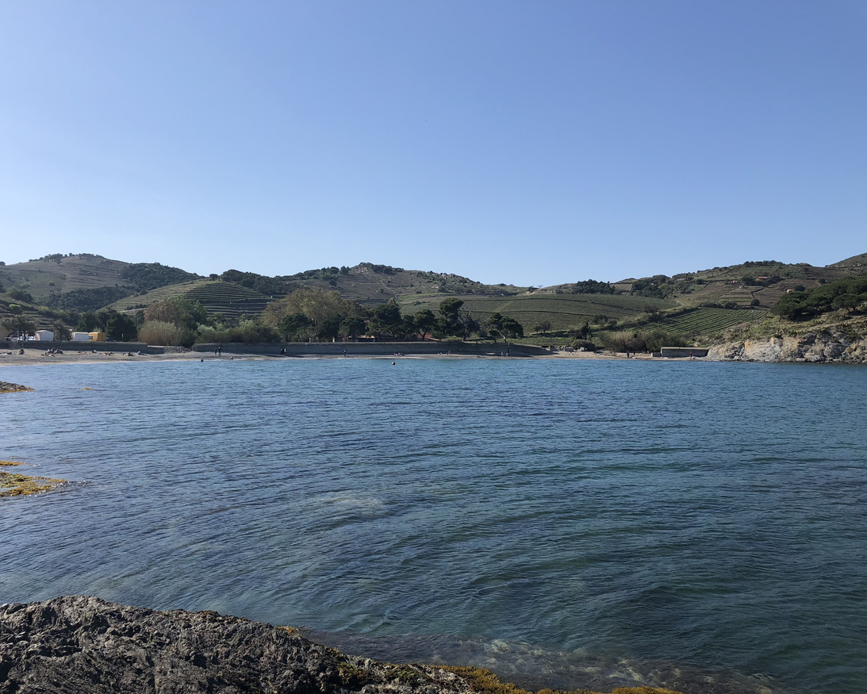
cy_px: 356
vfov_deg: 48.5
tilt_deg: +0.2
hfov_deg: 58.7
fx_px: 770
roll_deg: +0.3
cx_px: 395
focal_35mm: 30
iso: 25
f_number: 1.8
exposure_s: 1/2667
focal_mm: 4
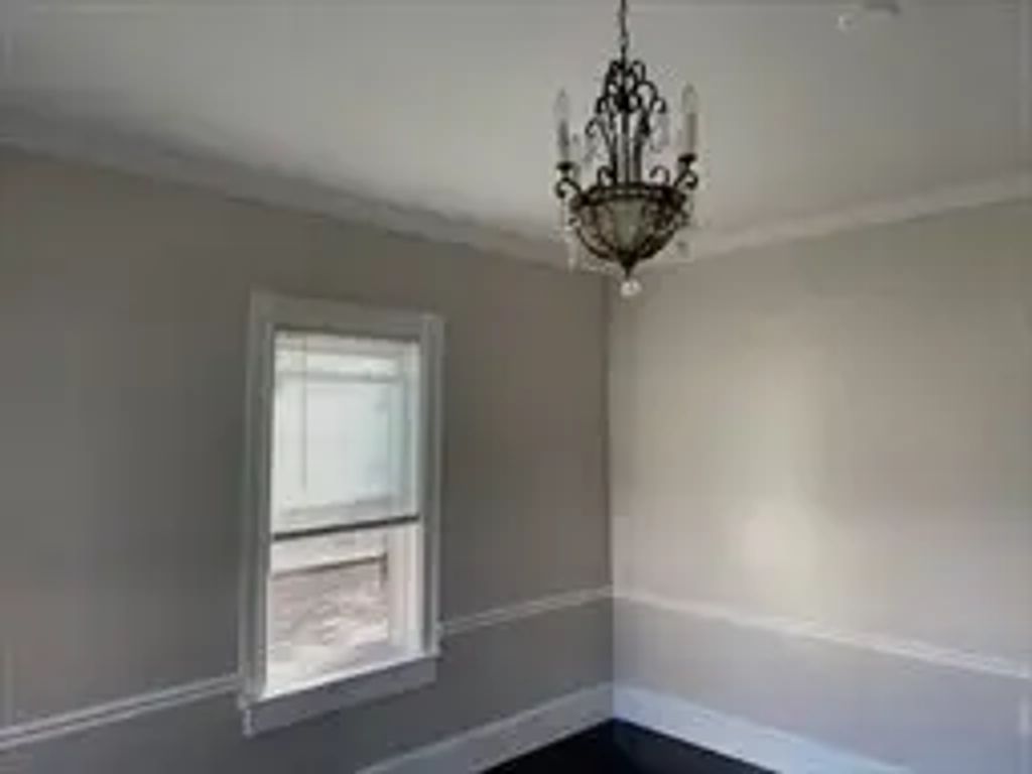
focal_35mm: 26
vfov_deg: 53.1
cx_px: 516
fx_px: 775
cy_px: 387
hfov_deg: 67.3
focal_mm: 4.25
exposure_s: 1/121
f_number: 1.8
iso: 125
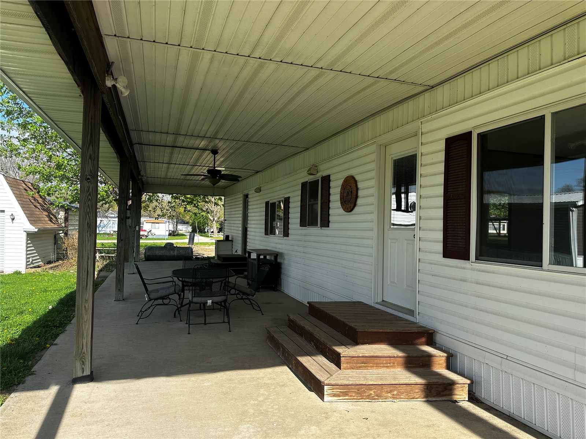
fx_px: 406
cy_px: 220
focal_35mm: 24
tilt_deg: +1.1
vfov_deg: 56.8
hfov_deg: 71.6
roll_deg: -1.6
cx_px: 293
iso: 80
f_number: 1.78
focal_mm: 6.86
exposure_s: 1/1779
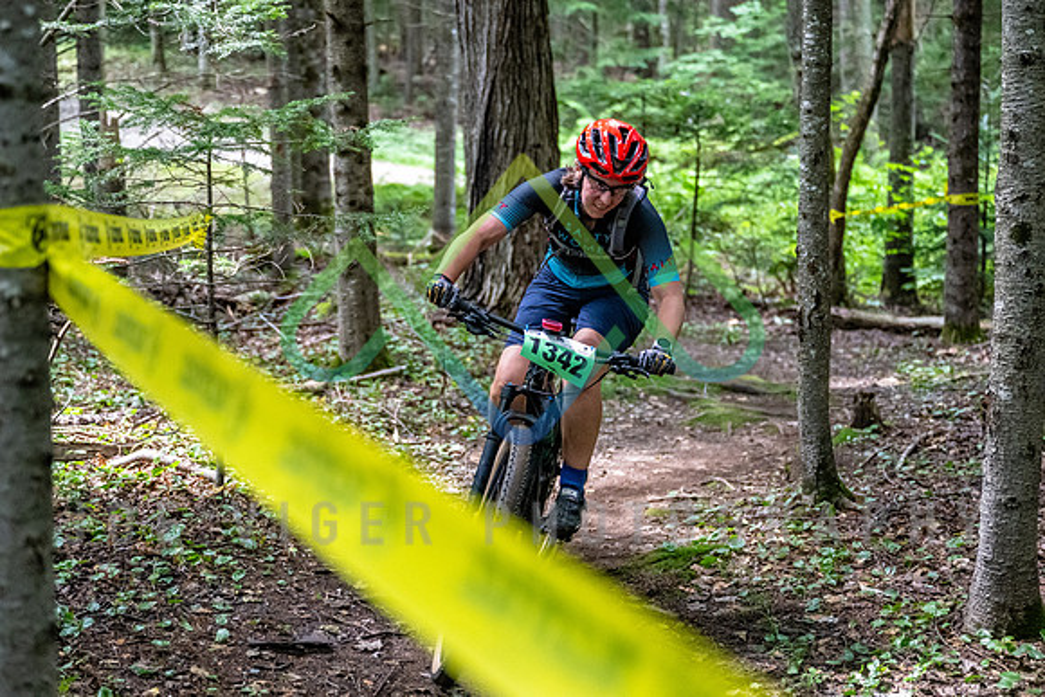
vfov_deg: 22.0
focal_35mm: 62
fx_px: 1793
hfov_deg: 32.5
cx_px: 522
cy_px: 306
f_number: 2.8
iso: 10000
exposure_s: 1/2500
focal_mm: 55
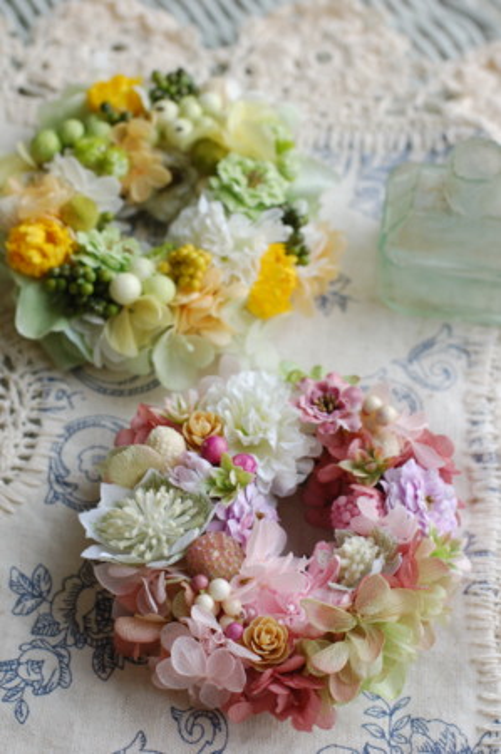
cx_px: 250
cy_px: 377
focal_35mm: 75
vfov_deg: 27.0
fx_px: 1569
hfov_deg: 18.1
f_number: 5.6
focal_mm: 50
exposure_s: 1/125
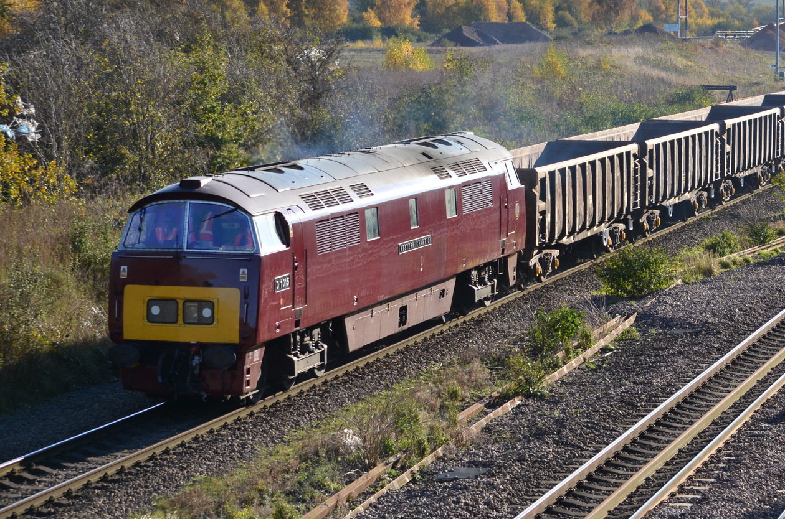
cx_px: 554
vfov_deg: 10.8
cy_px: 203
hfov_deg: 16.3
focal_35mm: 126
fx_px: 2736
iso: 400
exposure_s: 1/1250
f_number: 5.6
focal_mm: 55
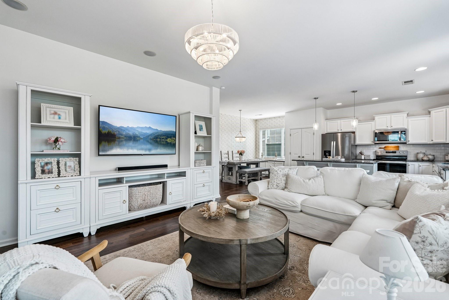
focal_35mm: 16
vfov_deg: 73.7
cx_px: 224
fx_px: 200
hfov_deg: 96.7
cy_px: 150
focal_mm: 16
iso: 400
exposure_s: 1/25
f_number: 8
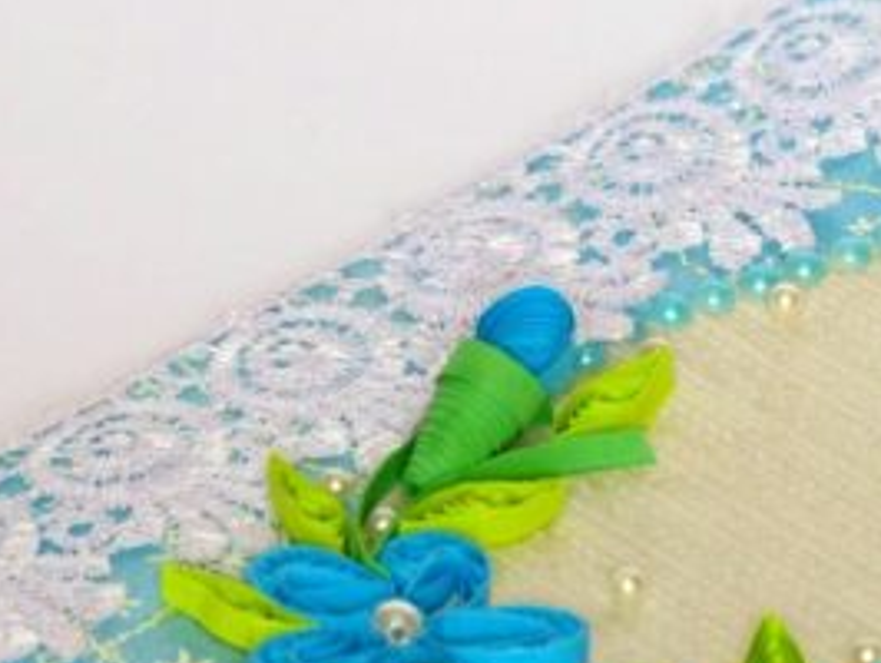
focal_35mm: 372
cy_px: 398
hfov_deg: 5.3
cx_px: 802
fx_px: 9476
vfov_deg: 4.0
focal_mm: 29.6
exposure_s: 1/80
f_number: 2.8
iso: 100
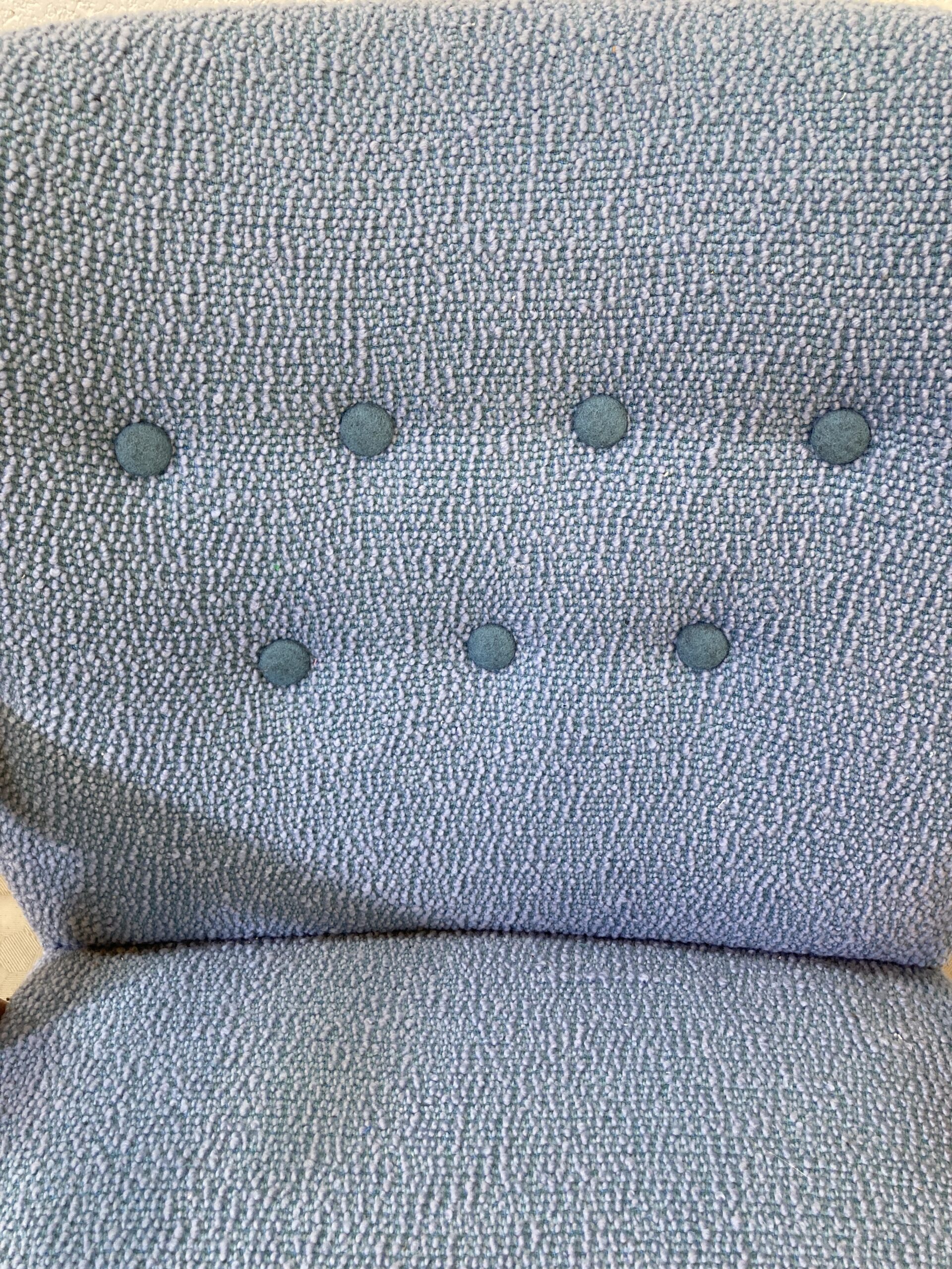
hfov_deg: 49.7
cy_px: 634
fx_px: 1027
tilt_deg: -40.6
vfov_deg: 63.4
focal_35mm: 28
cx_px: 476
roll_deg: +0.1
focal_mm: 3.99
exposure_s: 1/50
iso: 64
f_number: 1.8
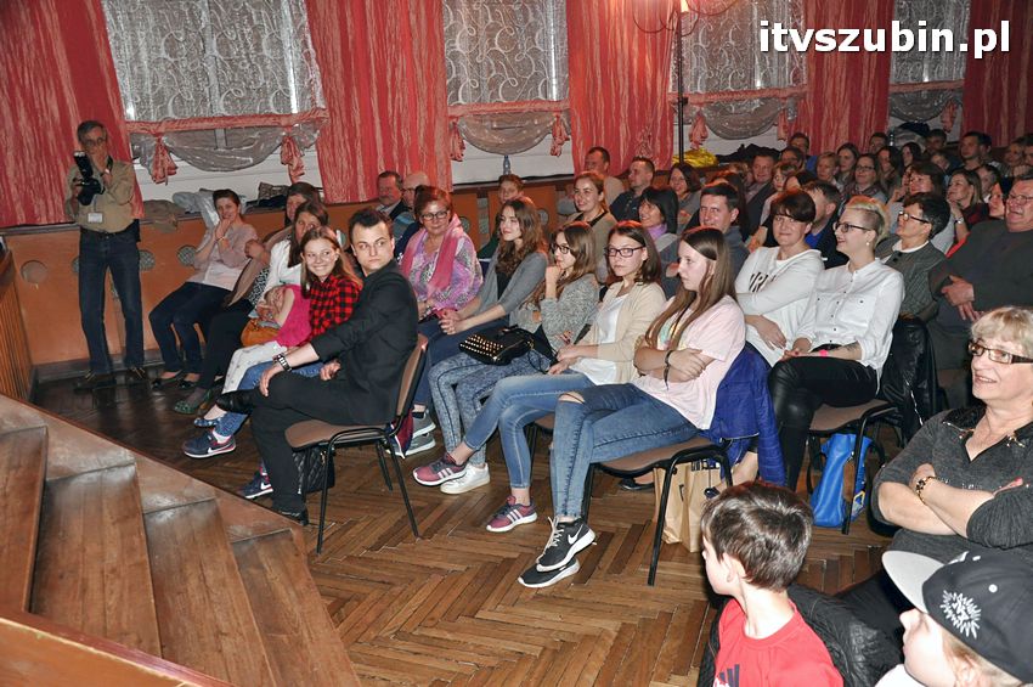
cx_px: 516
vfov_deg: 41.6
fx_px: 903
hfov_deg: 59.5
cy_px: 344
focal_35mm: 32
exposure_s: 1/60
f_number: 4.5
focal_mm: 21
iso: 1000
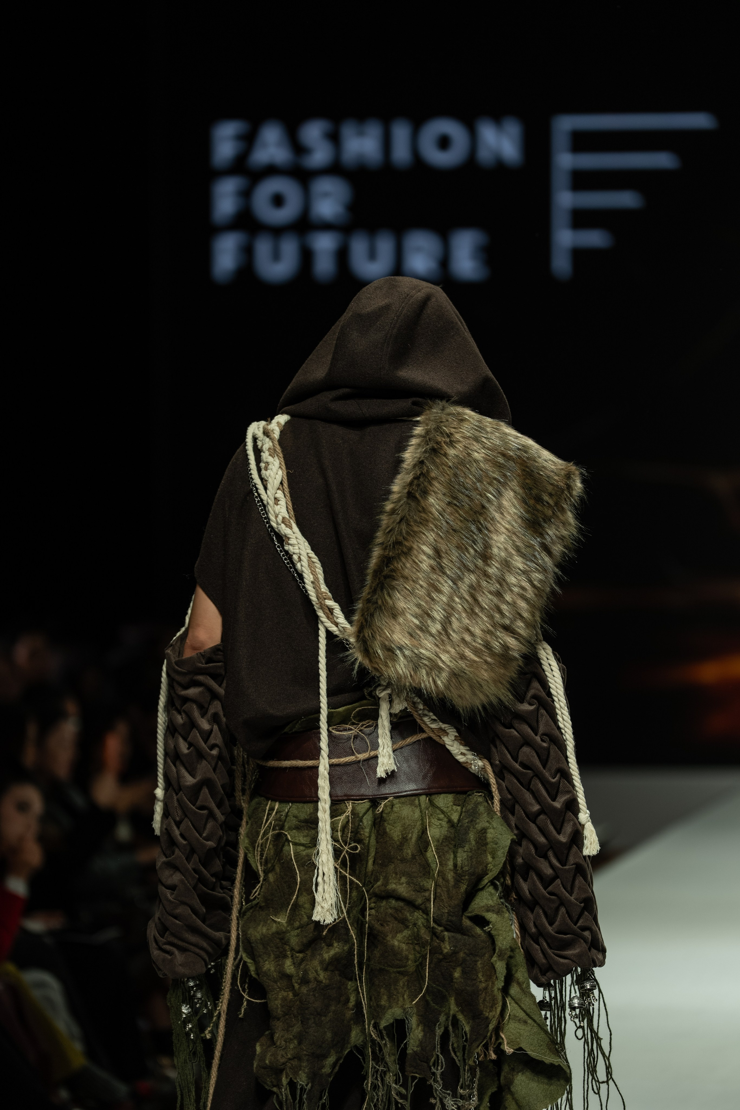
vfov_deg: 10.3
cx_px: 370
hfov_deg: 6.9
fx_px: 6166
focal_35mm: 200
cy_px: 555
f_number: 3.2
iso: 200
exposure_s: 1/250
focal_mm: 200
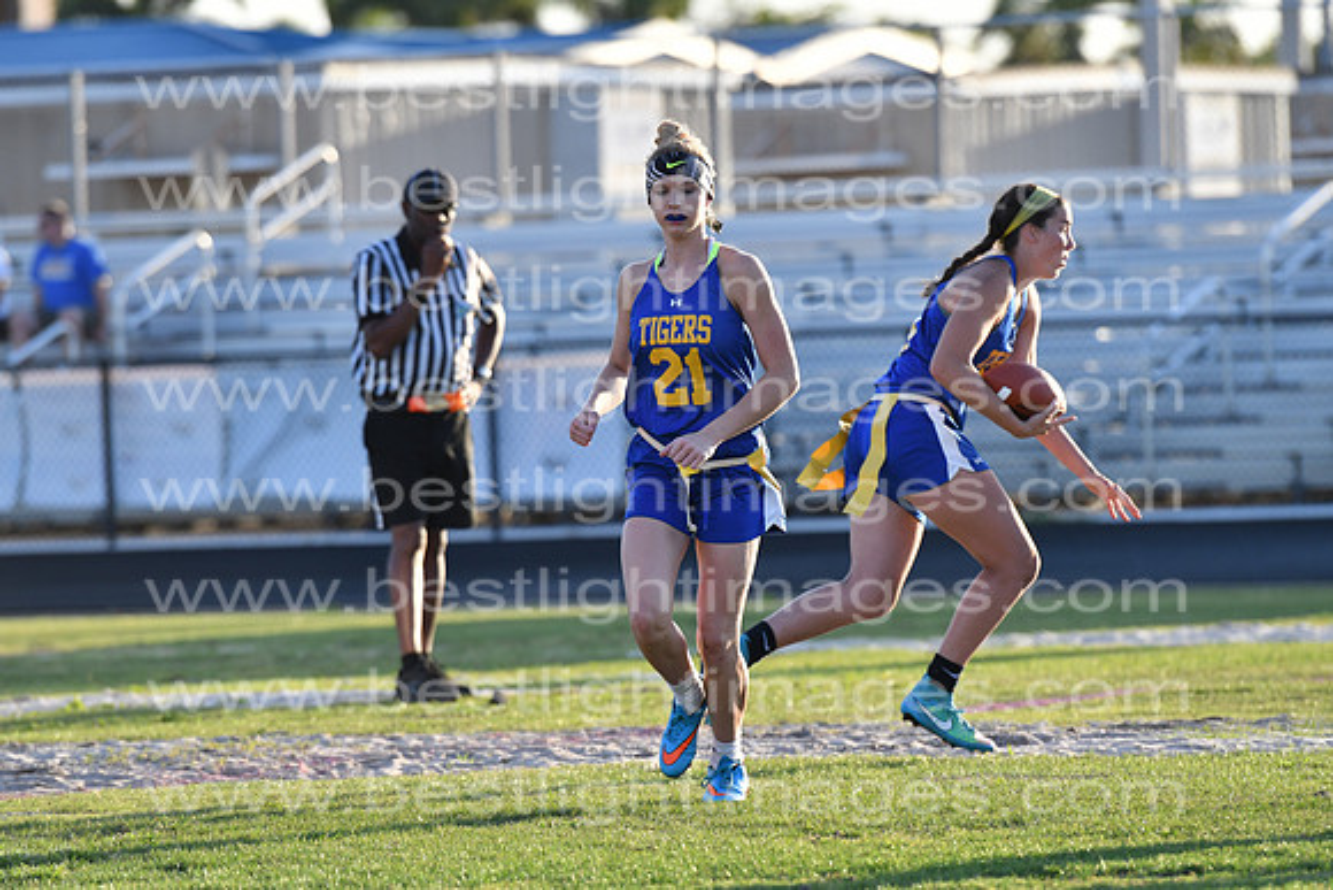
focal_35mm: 300
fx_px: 11110
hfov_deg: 6.9
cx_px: 666
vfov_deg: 4.6
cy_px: 445
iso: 400
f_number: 4
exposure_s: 1/1250
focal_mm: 200
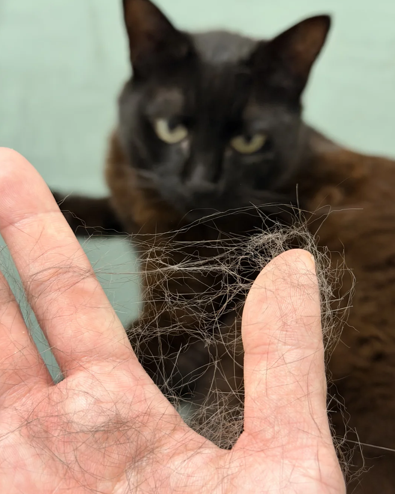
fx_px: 745
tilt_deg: -42.9
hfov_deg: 29.7
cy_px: 227
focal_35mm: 51
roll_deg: -6.0
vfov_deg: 36.6
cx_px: 198
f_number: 1.78
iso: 400
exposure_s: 1/33
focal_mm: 6.76
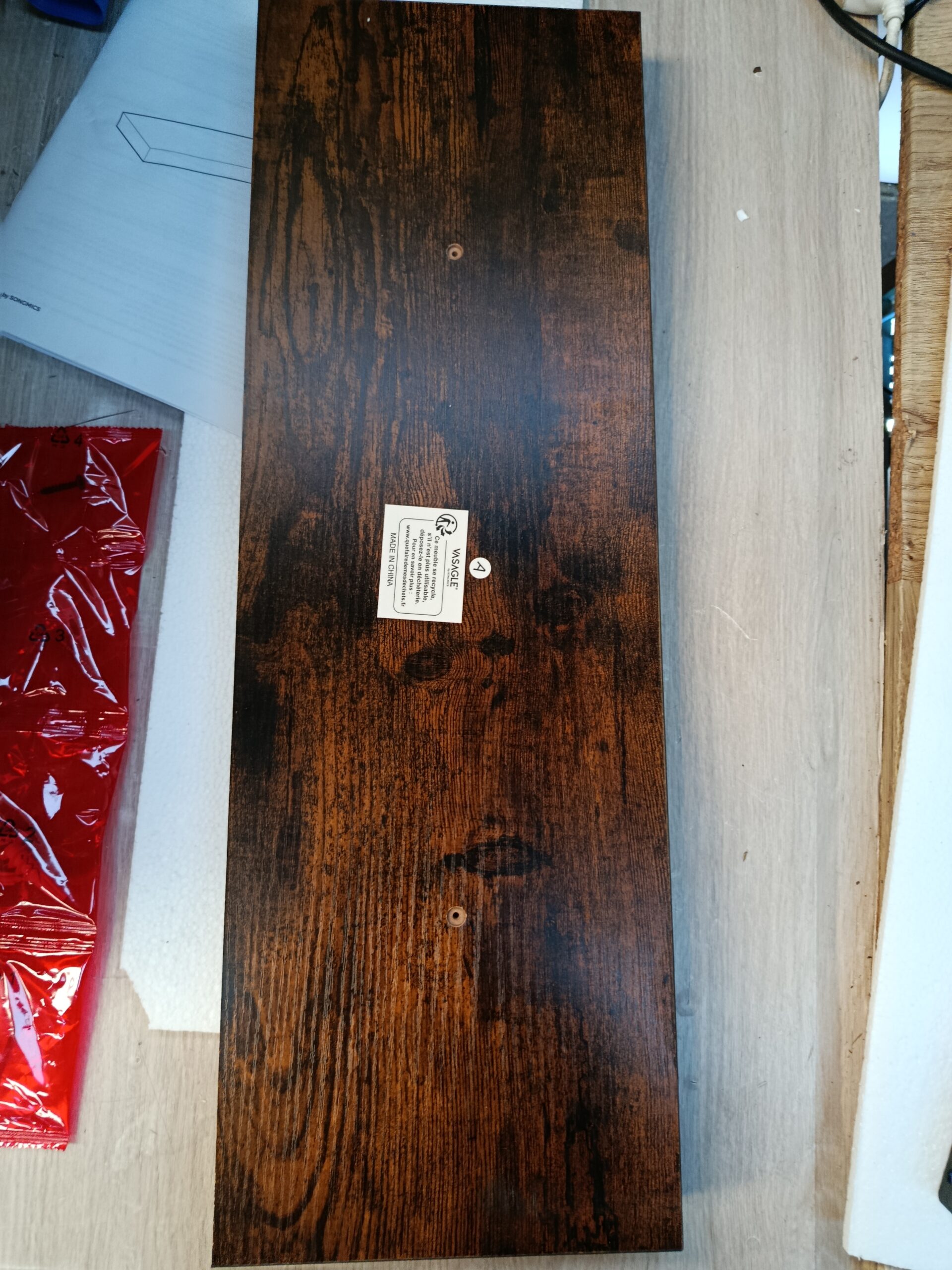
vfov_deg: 71.6
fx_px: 880
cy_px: 635
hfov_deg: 56.8
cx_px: 476
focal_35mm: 24
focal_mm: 5.24
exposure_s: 1/50
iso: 1206
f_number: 1.7
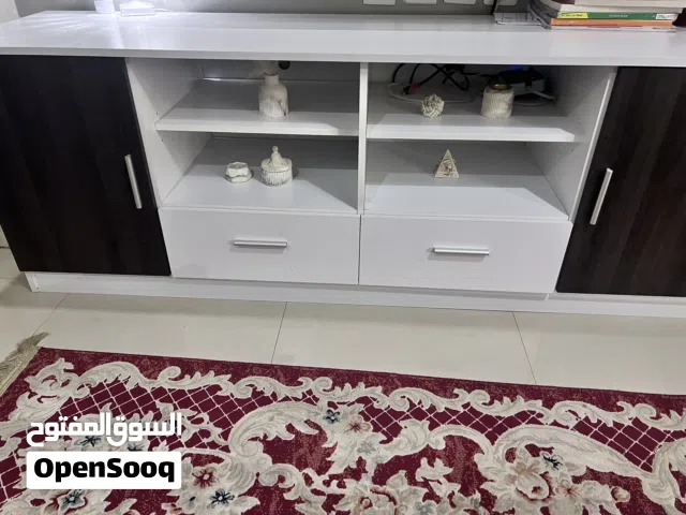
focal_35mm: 26
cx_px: 343
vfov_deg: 53.1
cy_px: 258
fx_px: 515
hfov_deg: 67.3
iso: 640
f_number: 1.5
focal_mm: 5.7
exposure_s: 1/39
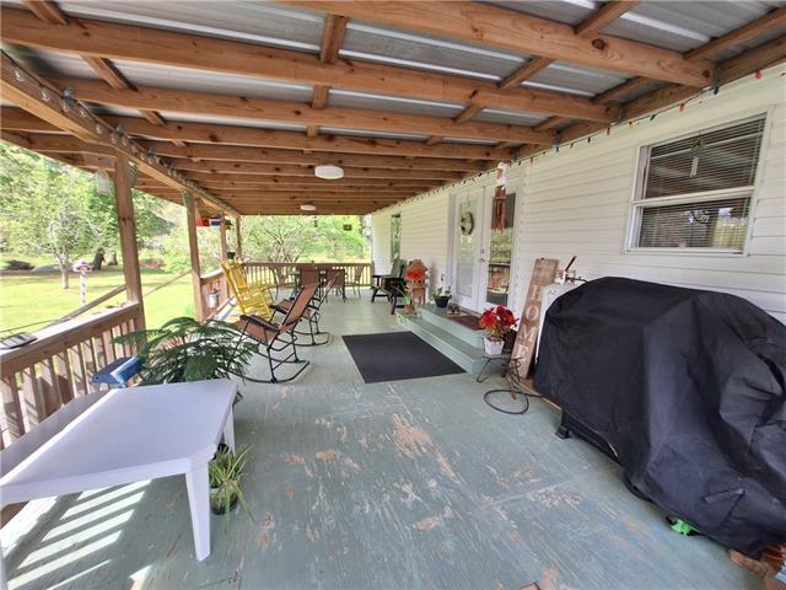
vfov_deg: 89.9
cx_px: 393
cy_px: 295
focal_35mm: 13
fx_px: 295
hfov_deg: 106.2
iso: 40
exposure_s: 1/138
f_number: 2.2
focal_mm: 1.74
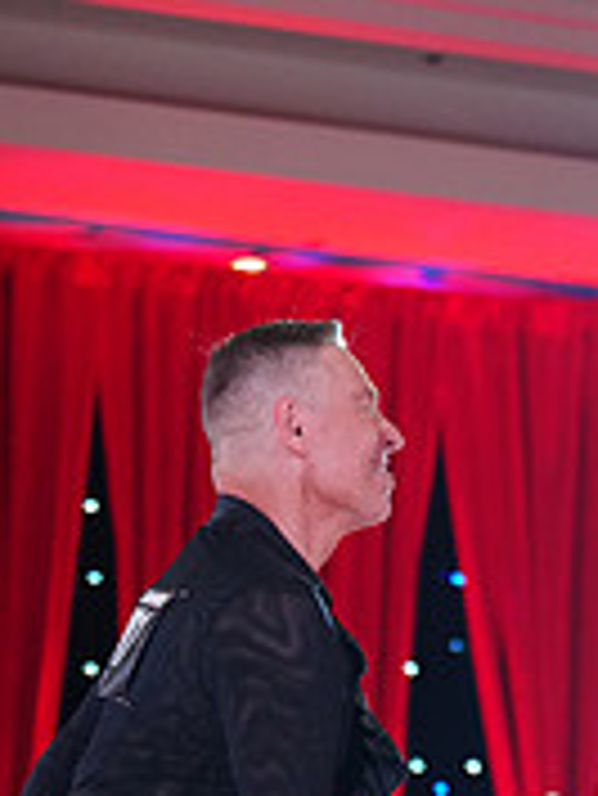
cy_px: 1268
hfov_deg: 6.7
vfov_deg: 8.7
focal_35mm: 220
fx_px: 5061
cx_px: 542
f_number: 2.8
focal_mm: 70
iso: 2500
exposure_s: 1/400
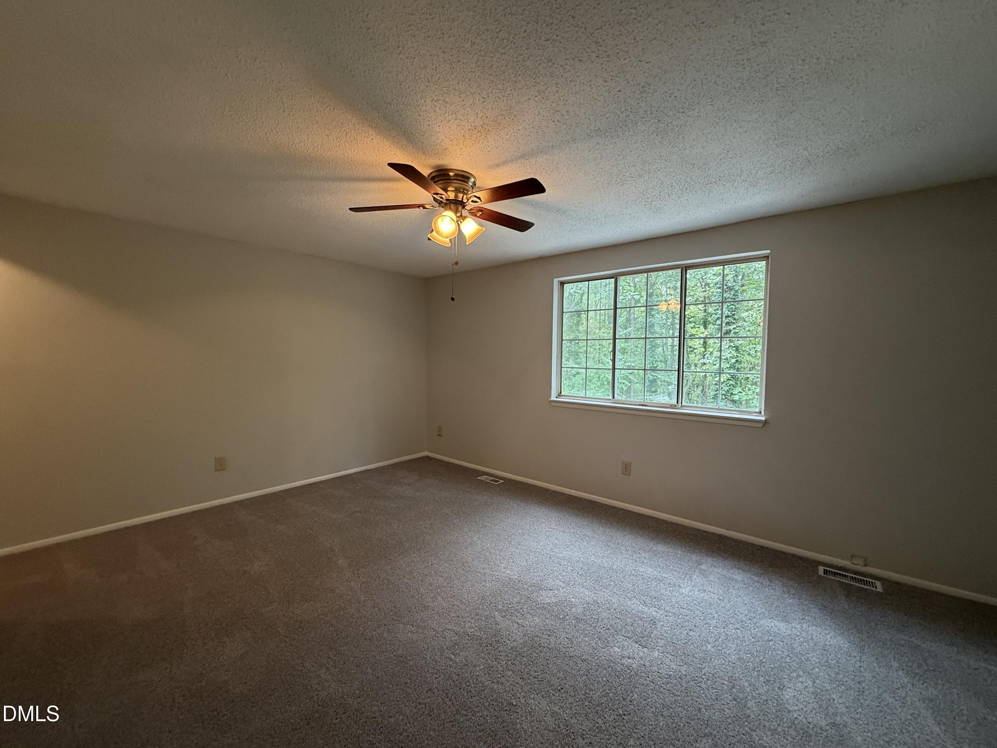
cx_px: 498
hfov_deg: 102.1
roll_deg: -0.6
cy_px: 374
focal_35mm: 14
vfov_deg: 85.7
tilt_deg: -3.7
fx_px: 403
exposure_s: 1/60
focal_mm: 2.22
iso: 250
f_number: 2.2
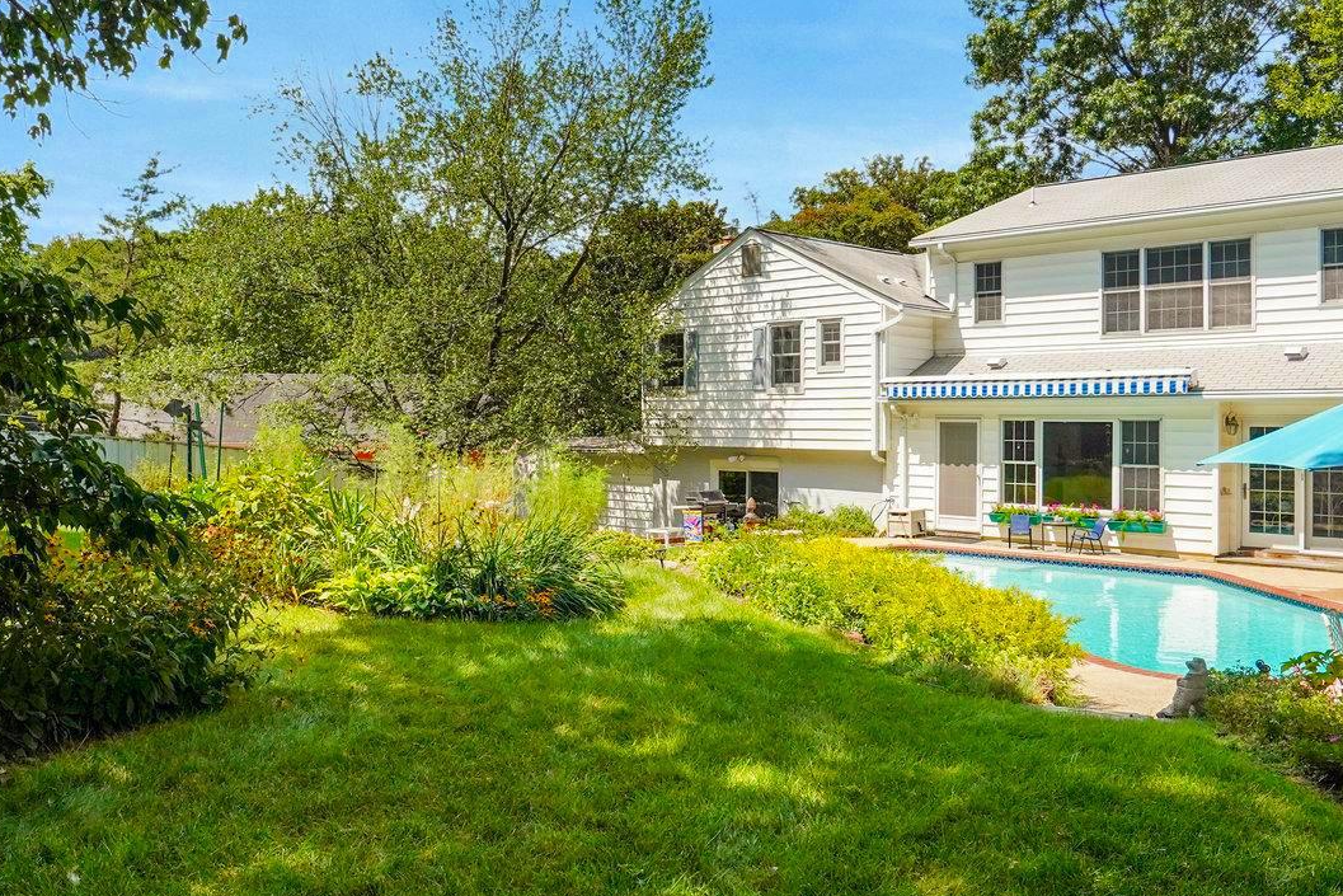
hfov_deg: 59.9
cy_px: 417
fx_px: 1157
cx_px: 553
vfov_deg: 42.3
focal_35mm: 31
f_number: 7.1
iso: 1250
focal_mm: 16
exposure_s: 1/3200
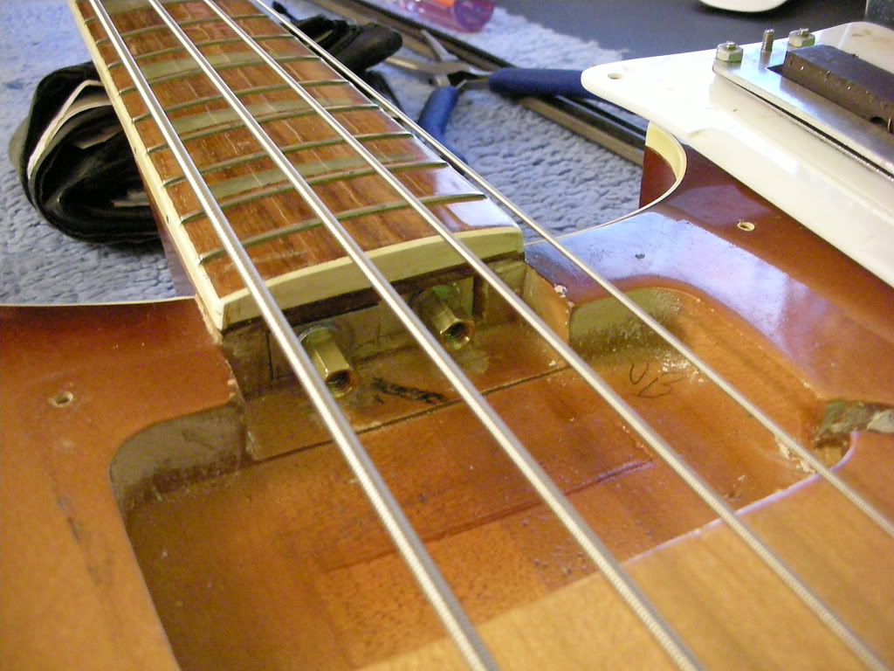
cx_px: 447
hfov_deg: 52.6
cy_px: 336
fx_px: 904
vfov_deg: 40.7
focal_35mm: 35
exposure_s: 1/8
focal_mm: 5.8
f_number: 2.8
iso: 640
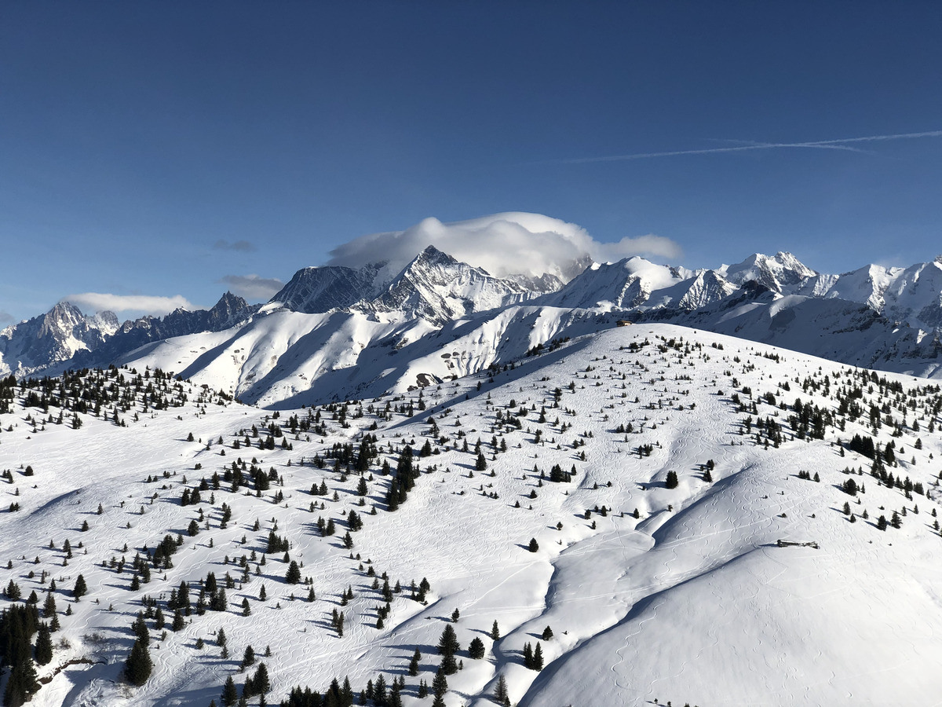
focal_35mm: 52
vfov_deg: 28.0
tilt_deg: +0.9
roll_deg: -1.2
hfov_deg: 36.8
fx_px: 1415
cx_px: 471
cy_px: 354
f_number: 2.4
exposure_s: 1/2857
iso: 16
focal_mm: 6
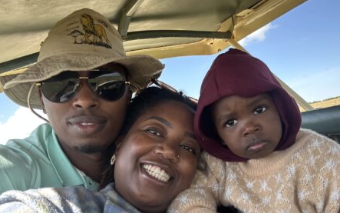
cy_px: 139
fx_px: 306
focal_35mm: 33
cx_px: 213
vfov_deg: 38.0
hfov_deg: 57.4
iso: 40
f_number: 1.9
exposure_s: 1/141
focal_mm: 2.69
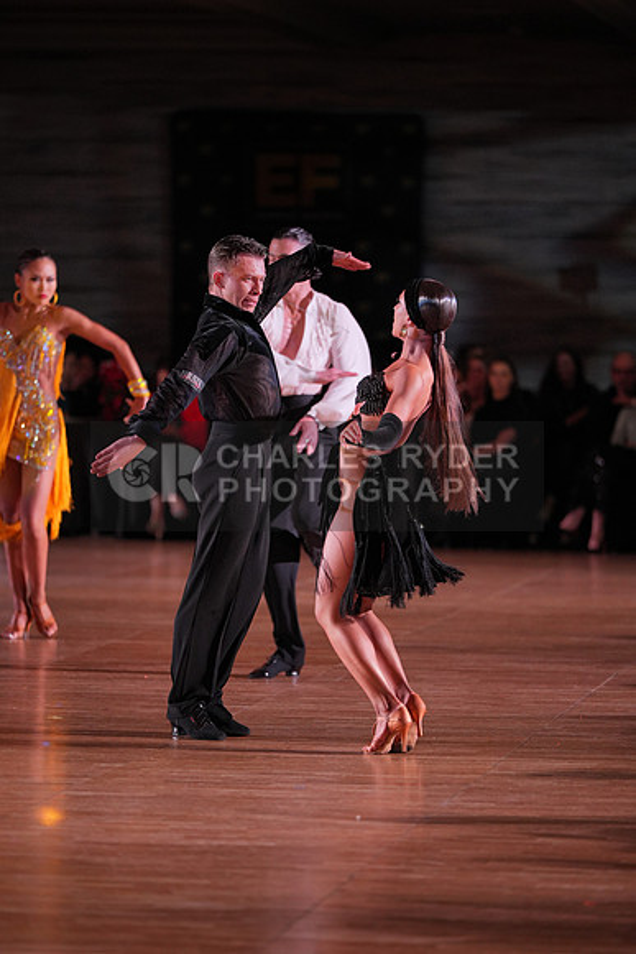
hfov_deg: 6.9
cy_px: 477
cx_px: 318
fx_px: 5296
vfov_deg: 10.3
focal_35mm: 200
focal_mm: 200
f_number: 2.8
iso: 1250
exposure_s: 1/400
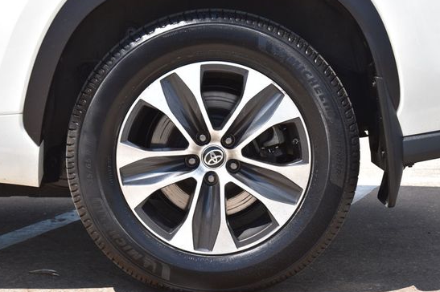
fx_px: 1180
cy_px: 139
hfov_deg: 21.1
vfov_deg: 14.1
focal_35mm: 97
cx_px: 222
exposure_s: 1/320
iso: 400
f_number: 10
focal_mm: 55
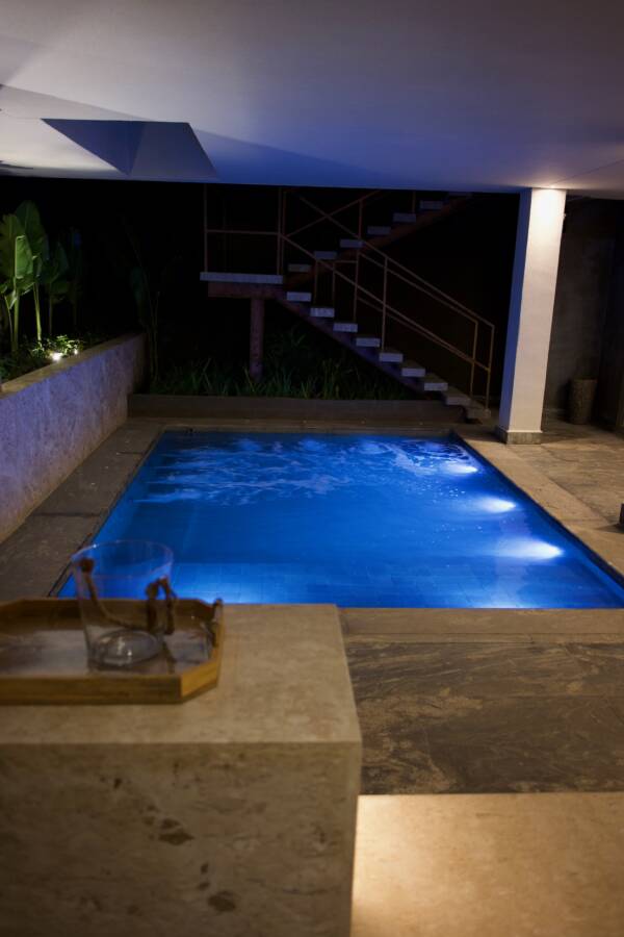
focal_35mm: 28
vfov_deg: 65.5
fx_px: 728
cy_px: 468
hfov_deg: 46.4
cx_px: 312
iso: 500
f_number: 2.8
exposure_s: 1/15
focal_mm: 28
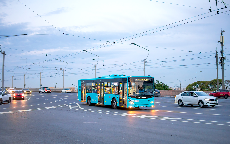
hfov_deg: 54.0
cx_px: 115
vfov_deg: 35.3
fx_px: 226
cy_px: 68
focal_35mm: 36
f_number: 2
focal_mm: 35
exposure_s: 1/250
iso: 500
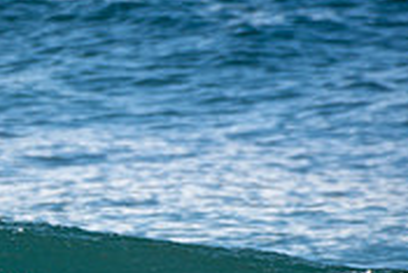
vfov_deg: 0.6
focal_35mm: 2481
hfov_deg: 0.8
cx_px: -56
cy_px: 309
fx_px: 28141
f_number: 5.6
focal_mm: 500
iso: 180
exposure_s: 1/640
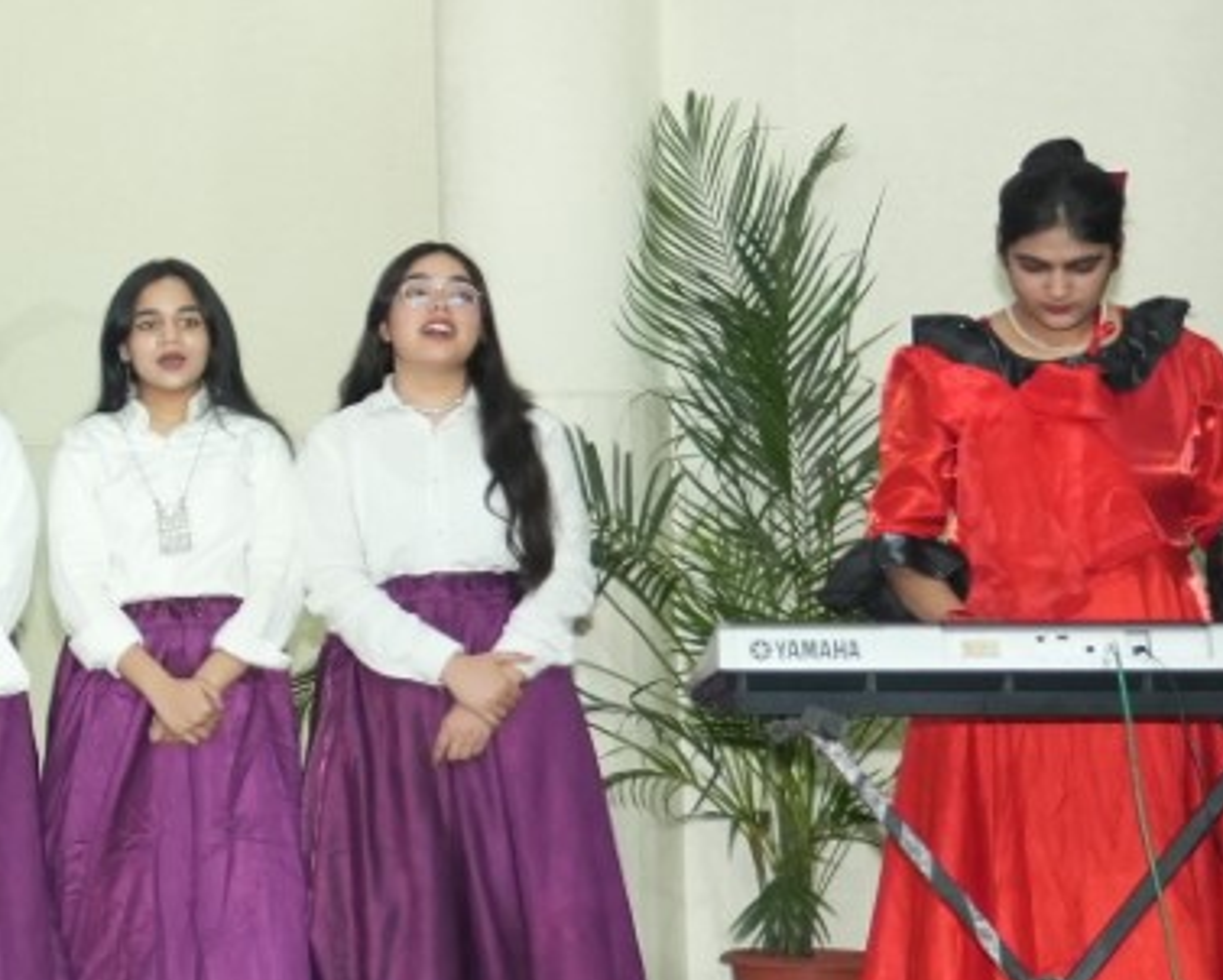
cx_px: -1113
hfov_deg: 12.9
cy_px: 292
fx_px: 4817
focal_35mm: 133
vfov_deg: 11.6
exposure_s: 1/200
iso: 1600
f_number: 4
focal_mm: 33
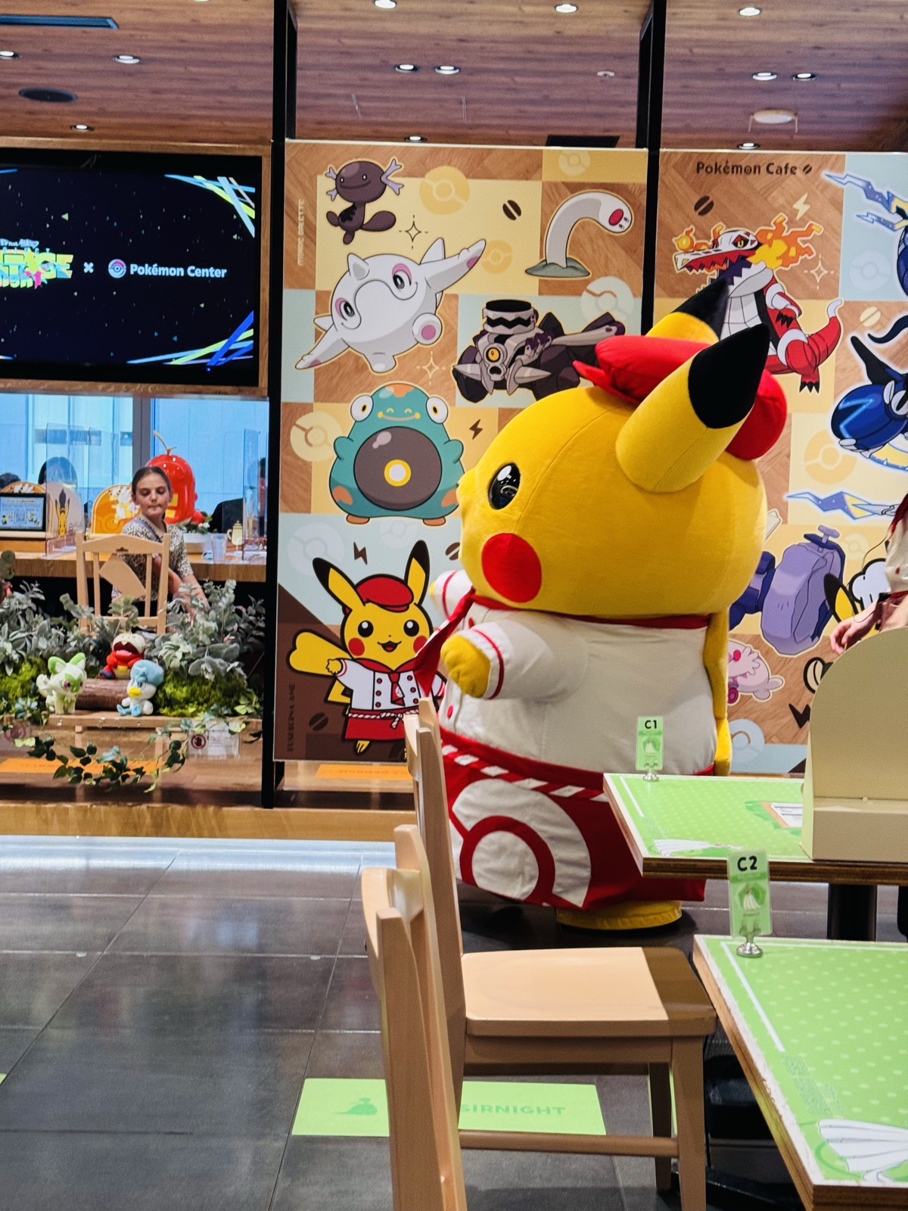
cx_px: 454
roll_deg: -2.1
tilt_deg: -2.3
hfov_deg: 30.3
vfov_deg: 39.7
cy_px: 606
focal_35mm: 48
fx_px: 1679
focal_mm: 6.76
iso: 80
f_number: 1.78
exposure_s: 1/50
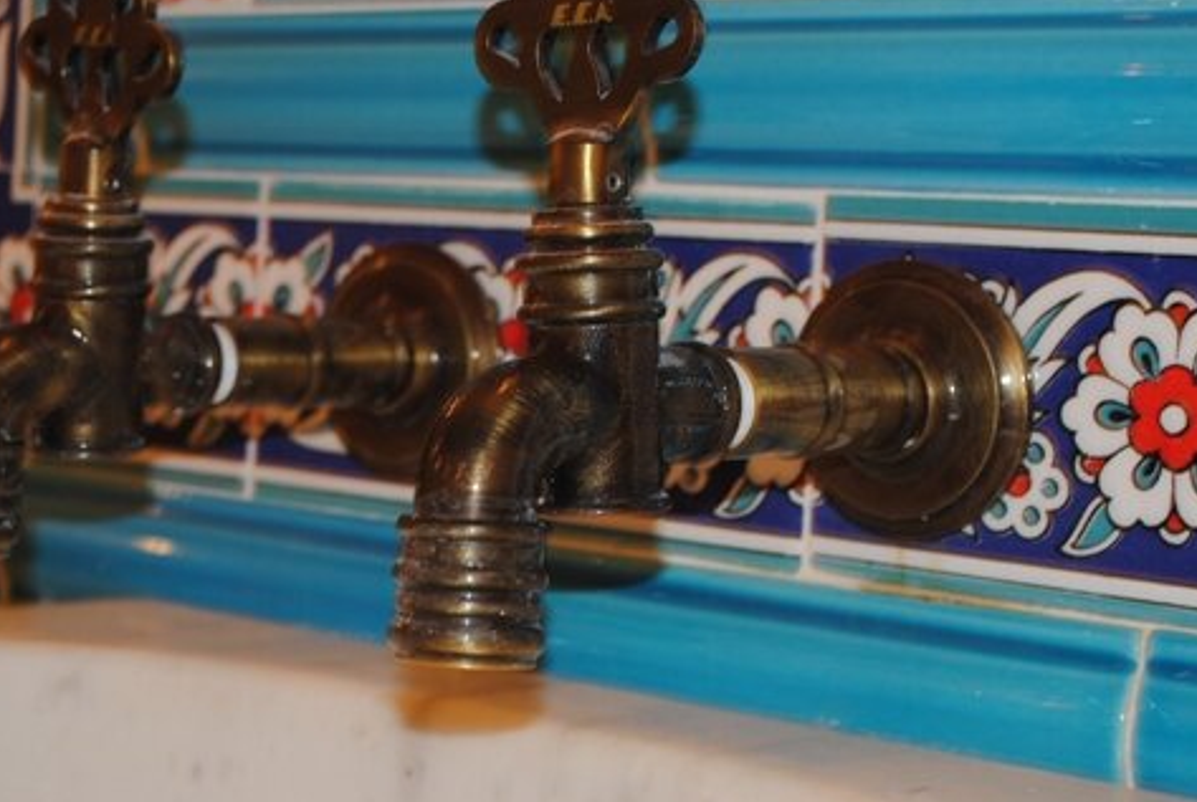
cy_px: 281
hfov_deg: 27.6
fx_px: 2431
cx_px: 536
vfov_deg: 18.7
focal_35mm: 73
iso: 100
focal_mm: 36
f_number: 5
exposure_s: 1/6
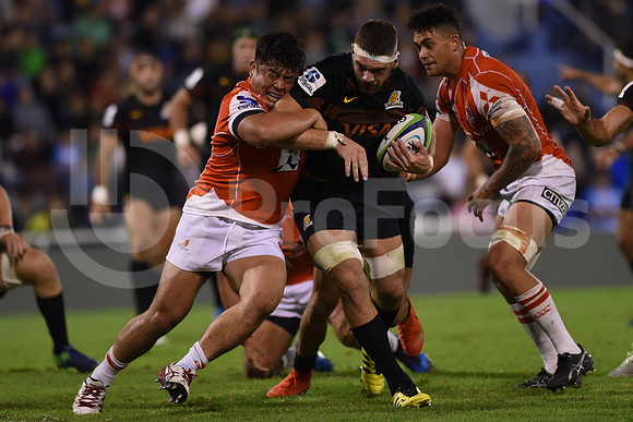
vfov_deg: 4.6
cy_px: 211
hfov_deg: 6.9
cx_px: 316
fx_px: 5276
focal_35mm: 300
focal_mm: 300
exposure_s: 1/1000
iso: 2000
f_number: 2.8
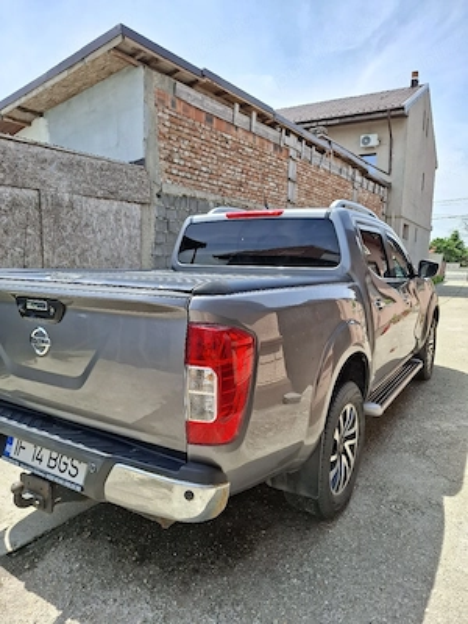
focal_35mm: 23
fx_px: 415
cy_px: 312
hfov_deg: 58.9
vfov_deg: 73.9
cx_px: 234
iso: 50
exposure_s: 1/1250
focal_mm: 5.54
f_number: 1.8
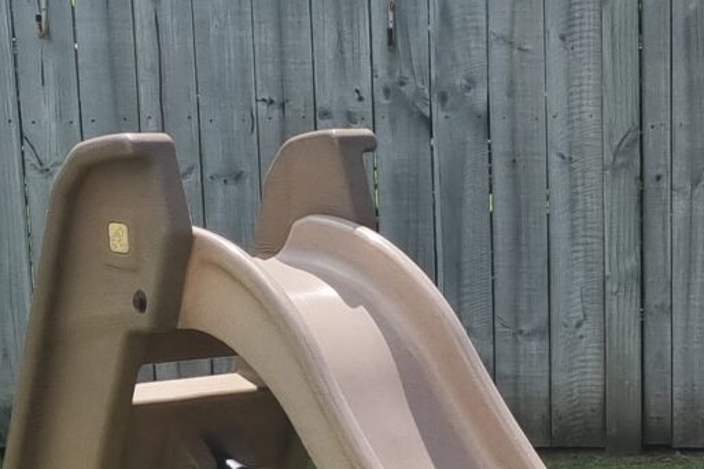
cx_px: 768
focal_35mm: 135
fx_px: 2640
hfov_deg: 14.8
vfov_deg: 9.7
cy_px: 787
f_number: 1.8
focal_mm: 5.4
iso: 50
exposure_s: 1/2469
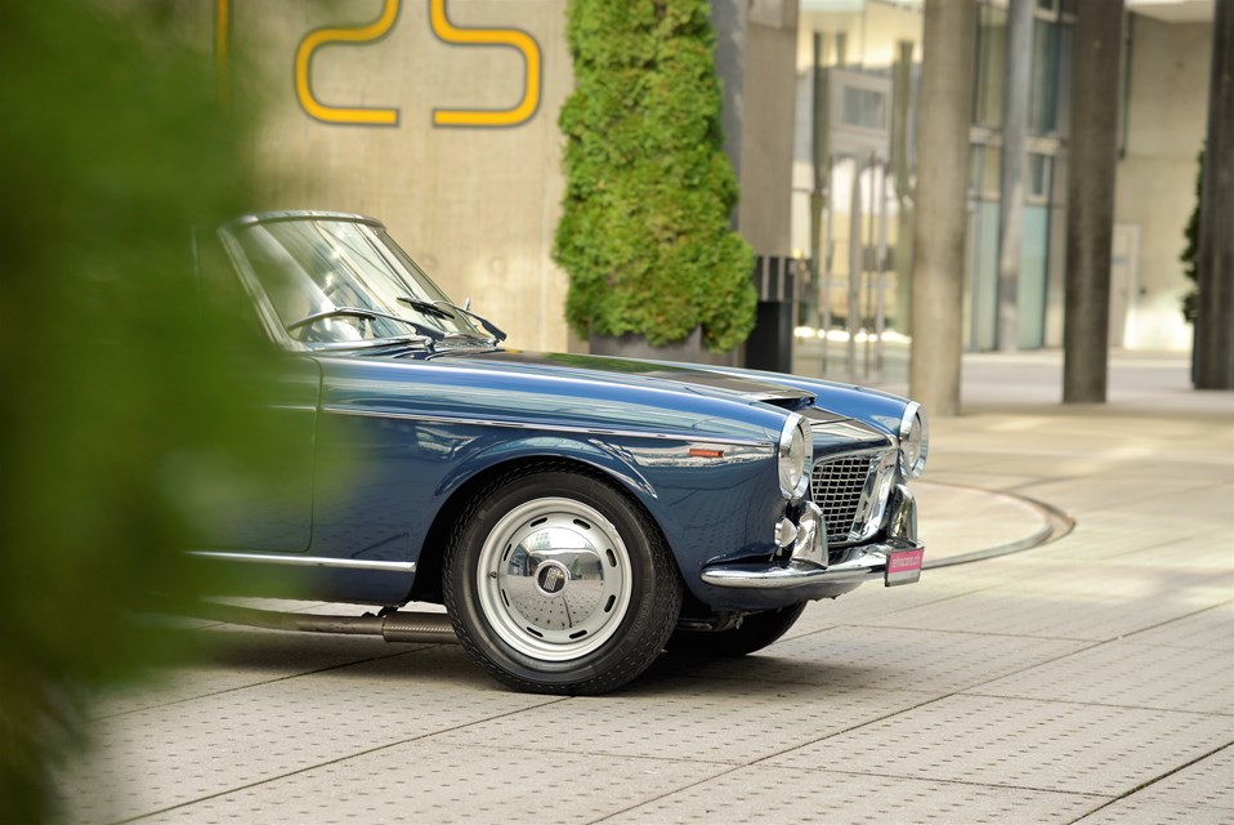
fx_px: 4116
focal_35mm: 120
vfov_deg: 11.4
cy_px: 412
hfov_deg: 17.1
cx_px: 617
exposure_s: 1/200
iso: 320
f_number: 5
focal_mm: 120
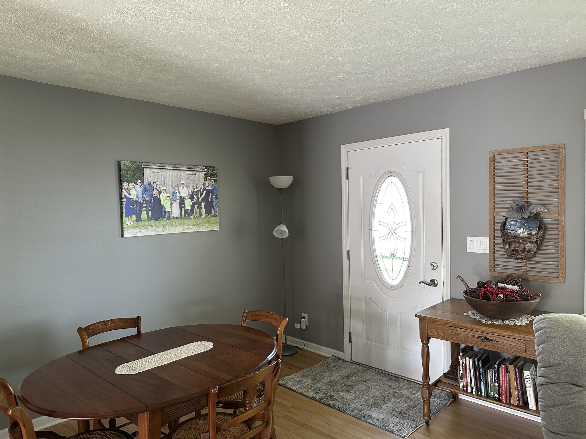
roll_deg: +0.3
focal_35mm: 24
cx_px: 293
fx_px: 406
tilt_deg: -1.1
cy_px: 220
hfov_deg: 71.6
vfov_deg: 56.8
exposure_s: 1/60
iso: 200
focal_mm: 6.86
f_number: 1.78
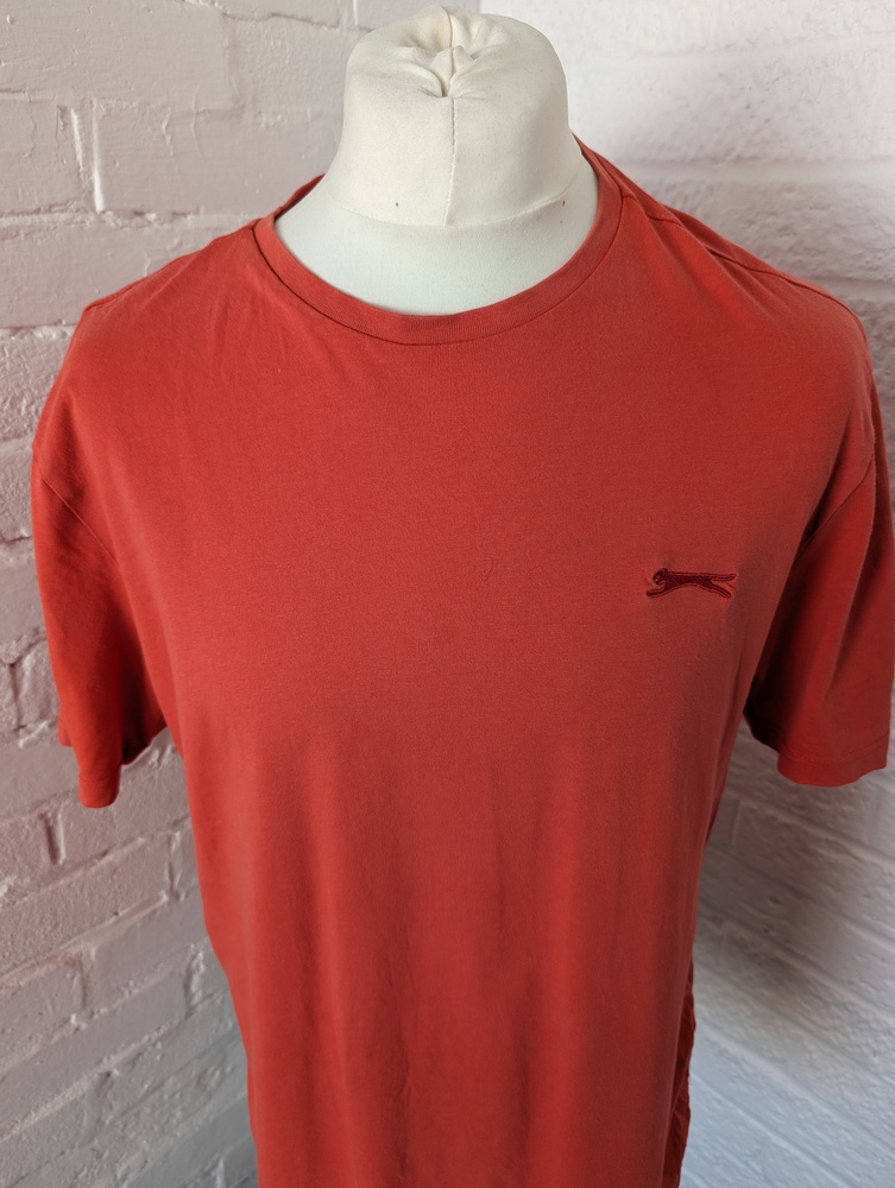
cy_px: 594
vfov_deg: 71.5
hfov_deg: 56.9
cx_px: 448
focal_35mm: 24
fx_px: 825
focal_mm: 6.81
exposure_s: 1/77.6
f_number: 1.85
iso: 48
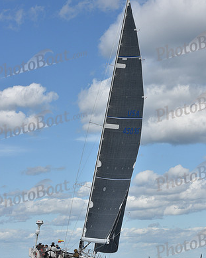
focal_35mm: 98
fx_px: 747
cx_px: 122
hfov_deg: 15.7
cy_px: 149
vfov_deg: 19.6
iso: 320
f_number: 10
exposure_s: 1/1000
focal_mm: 70
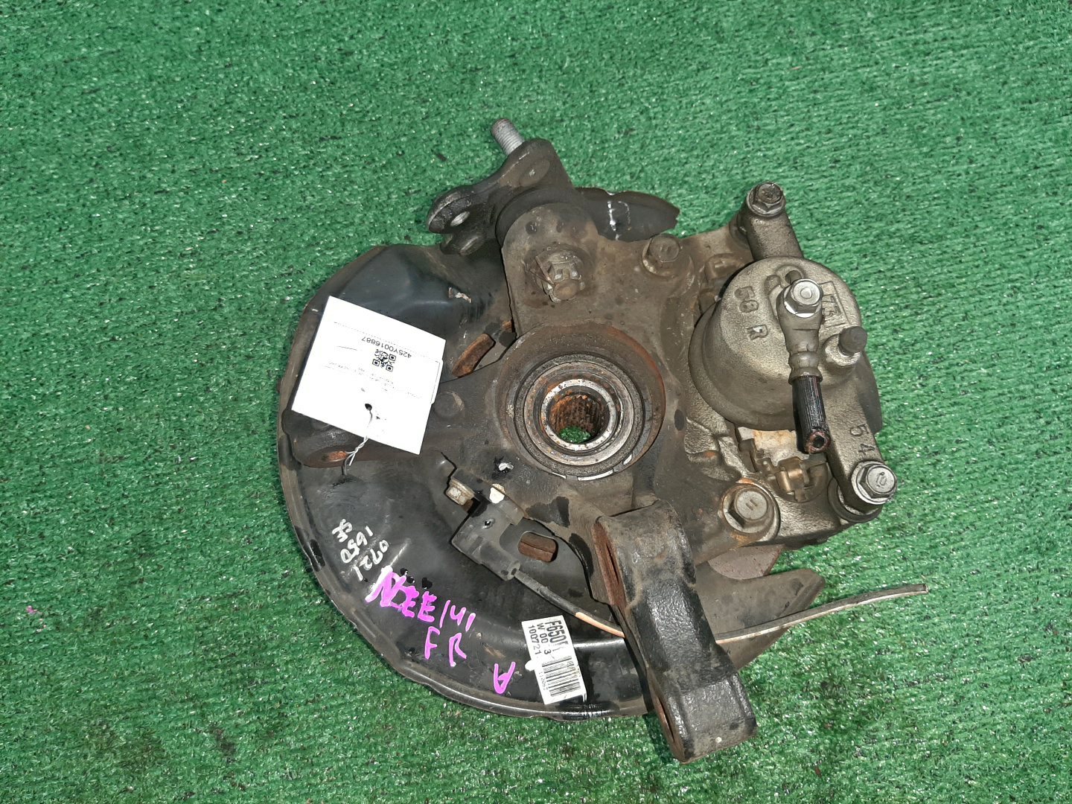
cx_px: 536
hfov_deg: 67.3
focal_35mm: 26
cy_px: 402
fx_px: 805
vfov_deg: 53.1
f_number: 1.7
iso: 205
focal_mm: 3.93
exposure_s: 1/50
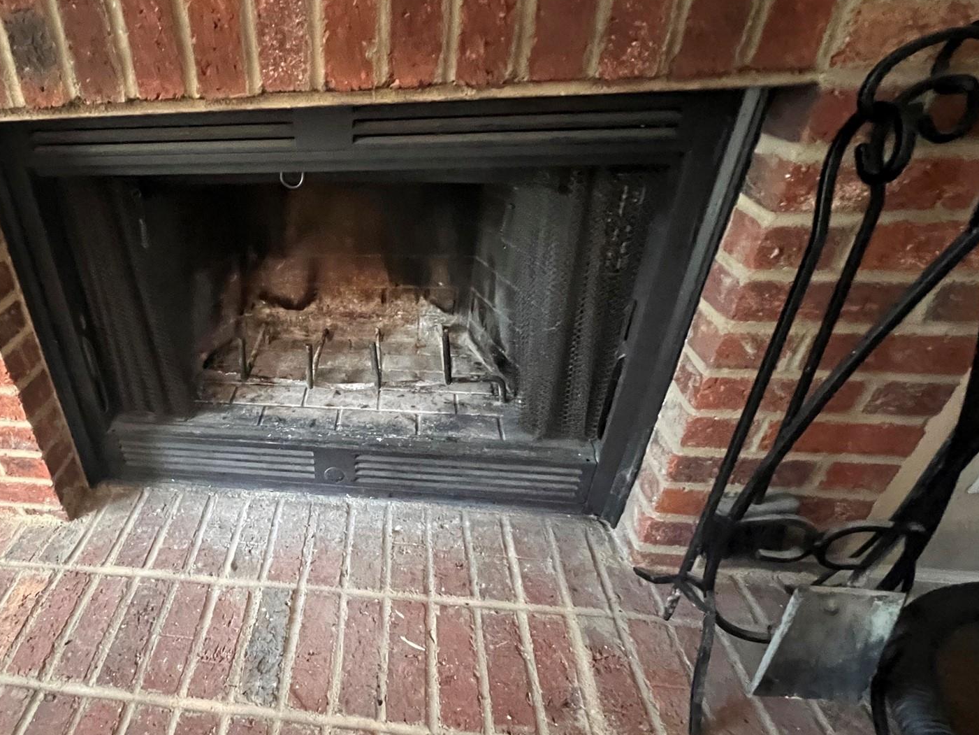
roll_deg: +3.8
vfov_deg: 68.7
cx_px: 303
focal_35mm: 19
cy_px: 371
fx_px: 537
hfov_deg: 80.9
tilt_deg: -32.6
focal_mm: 1.57
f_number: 1.8
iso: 1250
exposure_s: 1/30
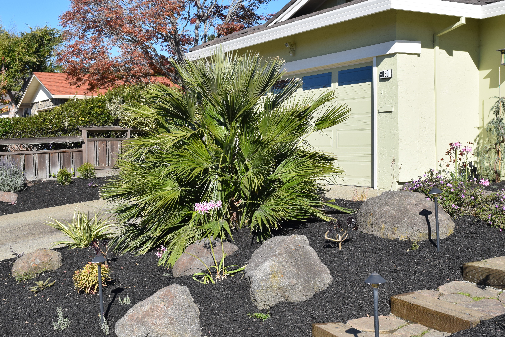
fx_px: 696
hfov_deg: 39.9
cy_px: 172
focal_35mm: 50
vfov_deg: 27.2
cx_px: 256
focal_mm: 27
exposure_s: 1/400
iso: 200
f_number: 10
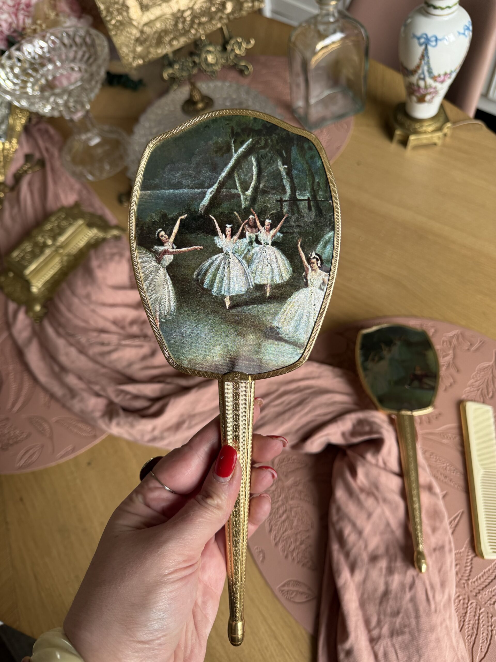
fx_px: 459
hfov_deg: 56.8
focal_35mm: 24
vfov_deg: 71.6
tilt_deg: -59.5
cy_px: 331
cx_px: 248
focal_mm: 6.76
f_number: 1.78
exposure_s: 1/137
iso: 100
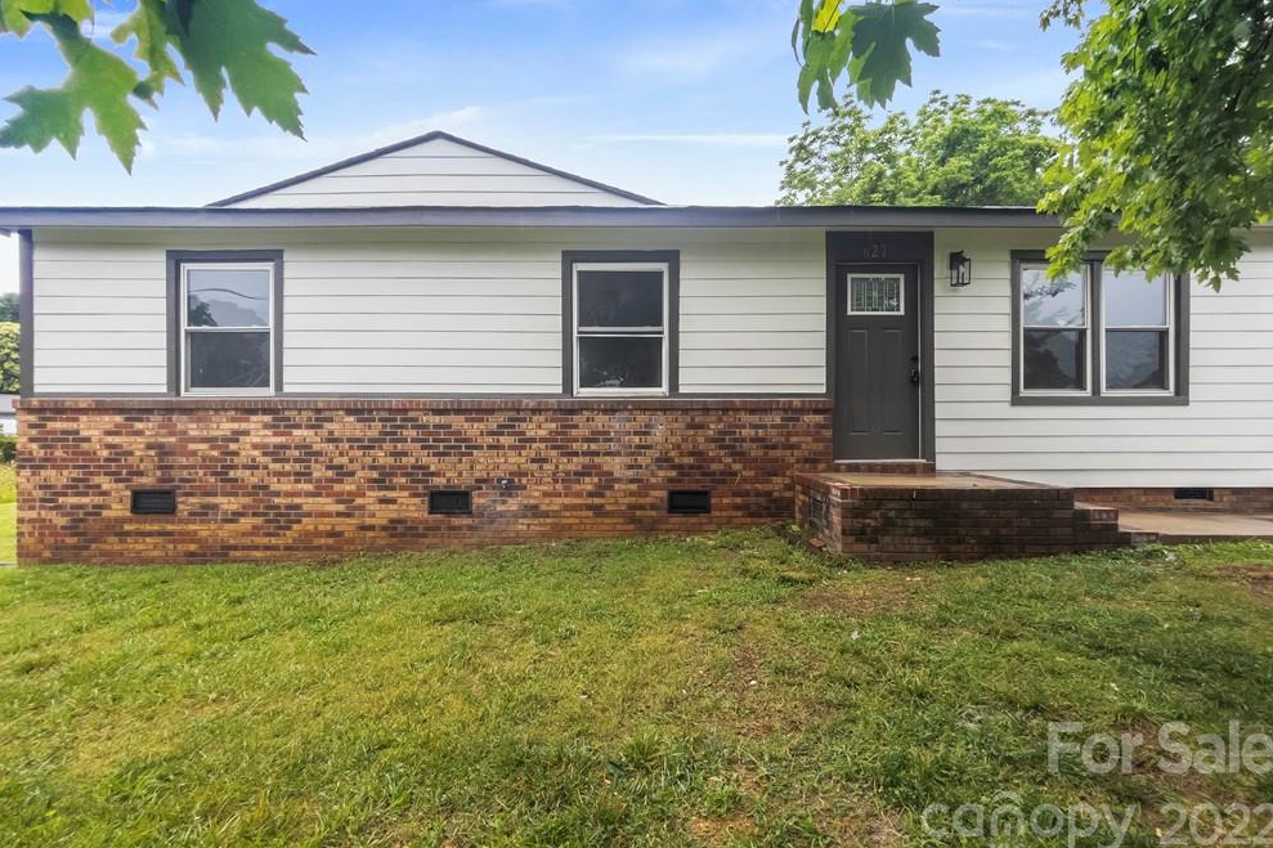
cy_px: 414
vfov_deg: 81.2
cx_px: 647
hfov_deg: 104.3
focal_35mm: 14
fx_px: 495
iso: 160
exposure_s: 1/100
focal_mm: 1.54
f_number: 2.4
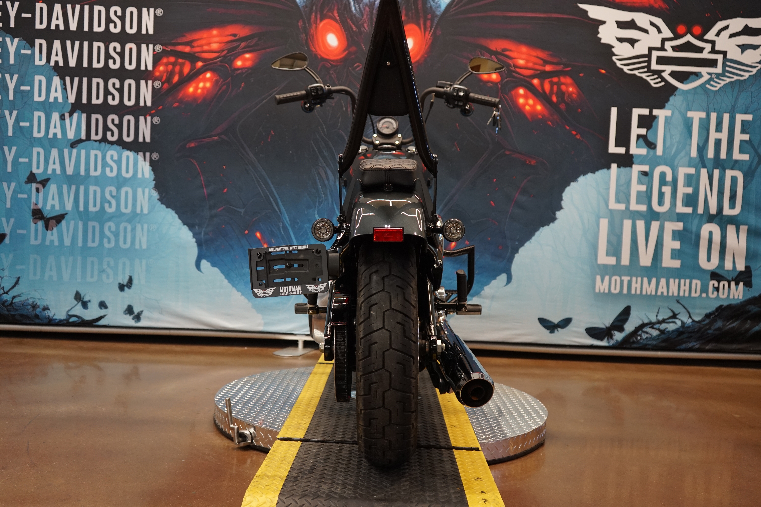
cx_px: 380
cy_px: 254
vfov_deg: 40.0
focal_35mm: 33
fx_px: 698
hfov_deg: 57.2
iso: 1000
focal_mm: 33
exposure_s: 1/160
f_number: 4
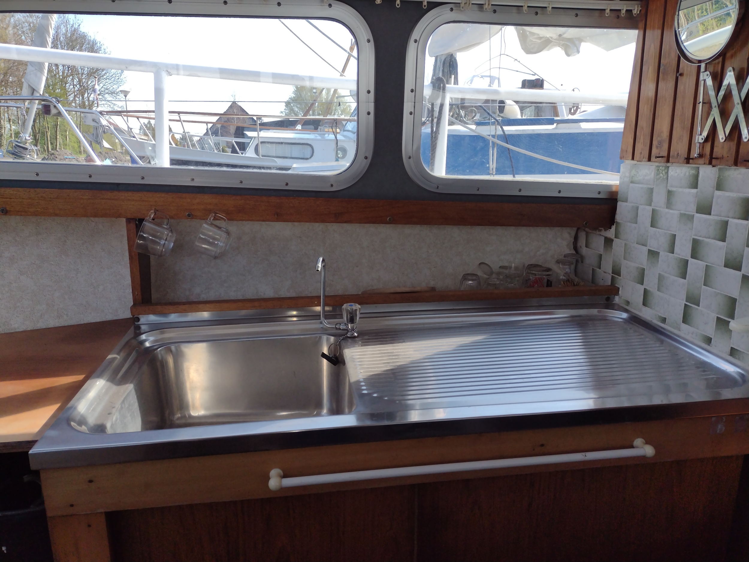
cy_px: 281
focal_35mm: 27
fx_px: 584
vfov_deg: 51.4
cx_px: 374
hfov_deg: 65.3
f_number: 1.7
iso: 100
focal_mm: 4.71
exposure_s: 1/789
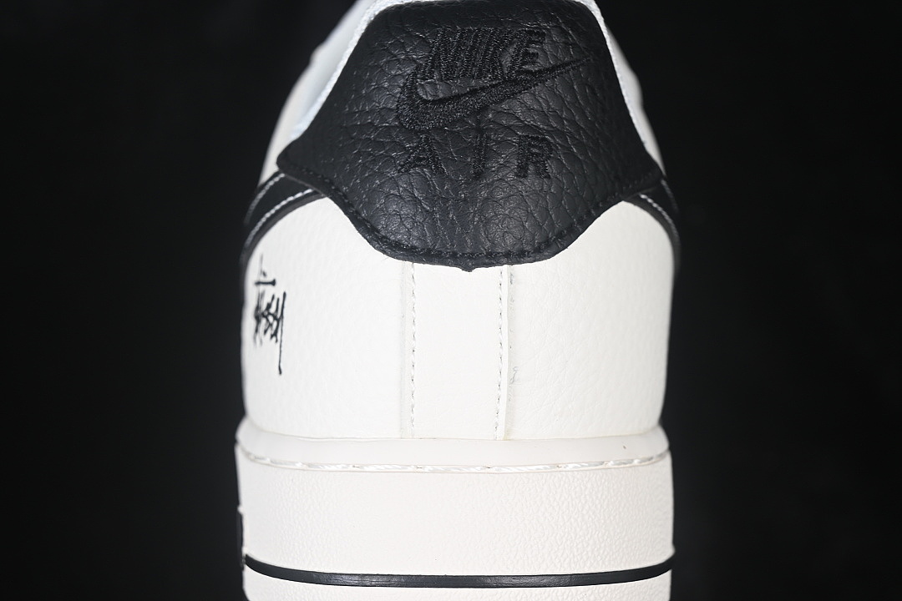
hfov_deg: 27.0
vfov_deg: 18.2
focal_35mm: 75
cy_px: 300
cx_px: 451
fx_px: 1879
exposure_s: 1/80
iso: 160
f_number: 7.1
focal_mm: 50
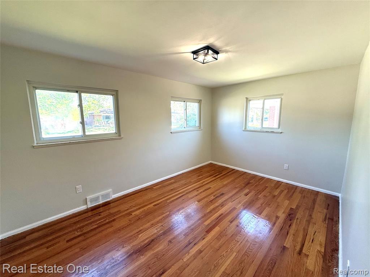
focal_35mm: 14
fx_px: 150
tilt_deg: -7.8
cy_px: 138
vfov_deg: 85.7
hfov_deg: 102.1
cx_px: 185
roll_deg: +0.5
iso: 125
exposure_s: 1/99
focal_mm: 2.22
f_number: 2.2
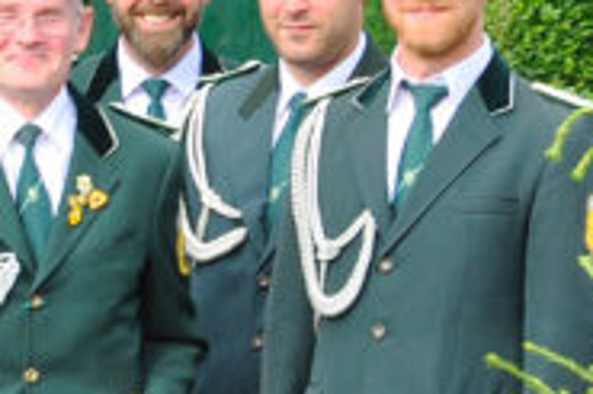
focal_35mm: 291
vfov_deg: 4.7
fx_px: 4785
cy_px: 186
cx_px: -872
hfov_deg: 6.7
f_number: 9.5
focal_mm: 35
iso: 250
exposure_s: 1/60
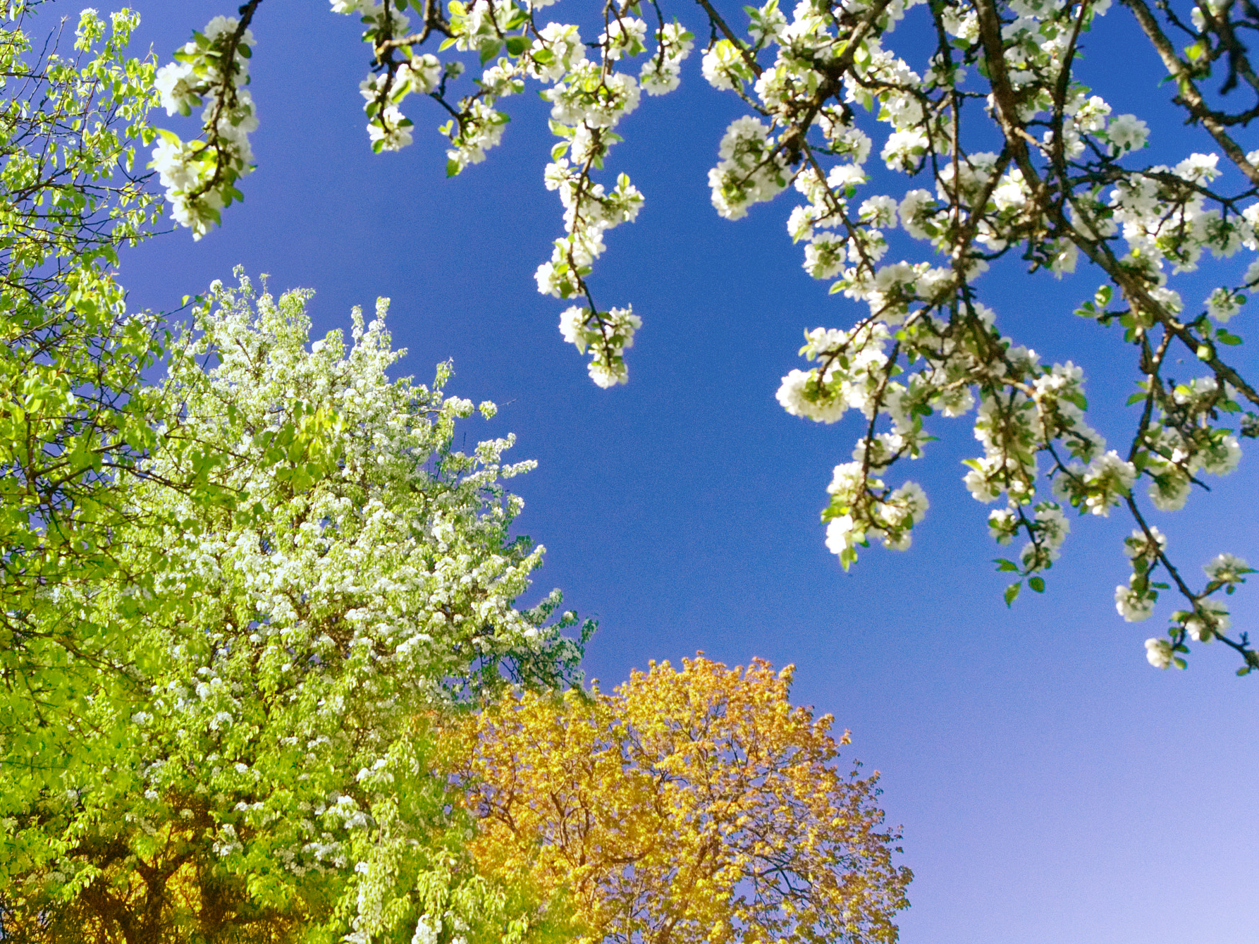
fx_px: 1564
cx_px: 539
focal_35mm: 43
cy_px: 476
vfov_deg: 33.6
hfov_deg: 43.7
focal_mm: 26
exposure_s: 1/250
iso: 200
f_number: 8
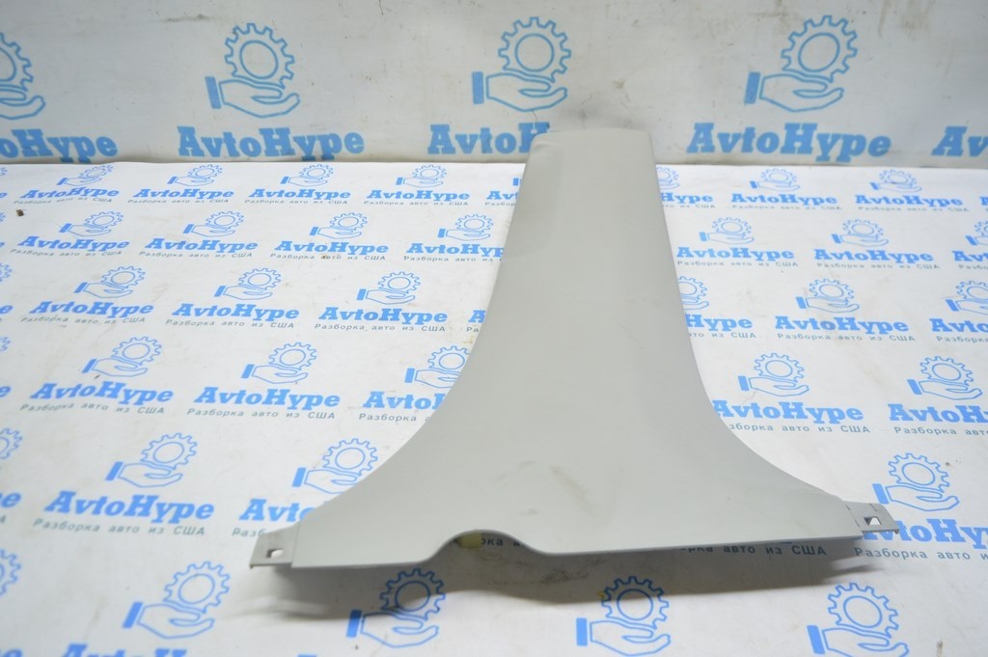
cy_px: 328
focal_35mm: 27
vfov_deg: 47.9
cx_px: 494
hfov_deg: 67.4
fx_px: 740
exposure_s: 1/40
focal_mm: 18
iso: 400
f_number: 3.5
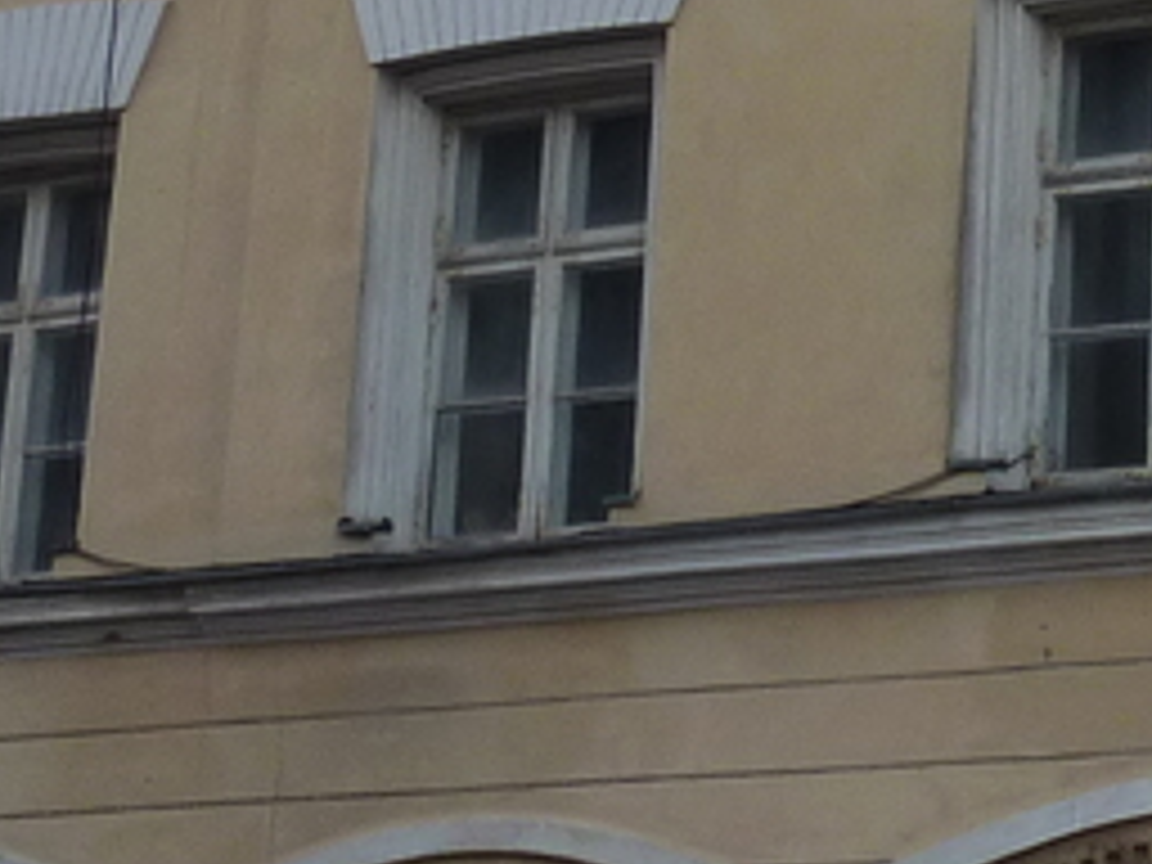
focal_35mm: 136
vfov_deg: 10.8
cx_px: 1814
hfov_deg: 13.5
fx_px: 4526
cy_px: -4
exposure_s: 1/320
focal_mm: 4.7
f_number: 4
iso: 125
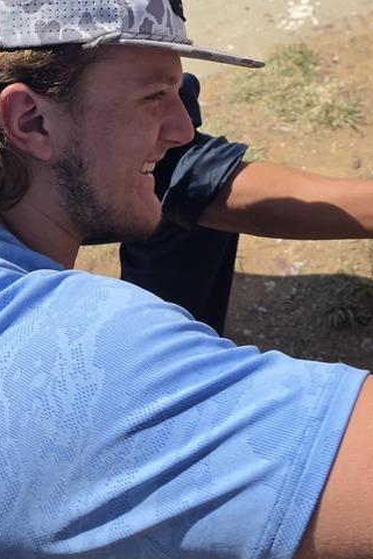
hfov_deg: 26.1
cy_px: -1
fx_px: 793
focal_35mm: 51
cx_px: 293
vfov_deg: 35.2
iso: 64
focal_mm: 6.5
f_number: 1.4
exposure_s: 1/7939
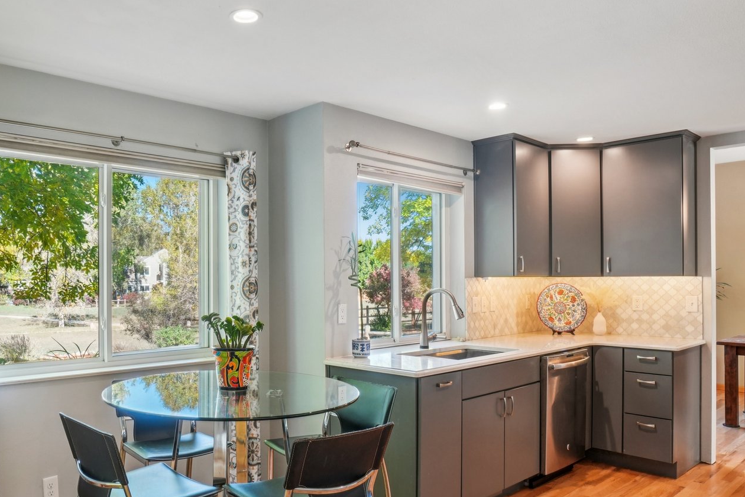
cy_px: 287
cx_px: 263
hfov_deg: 66.3
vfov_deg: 48.1
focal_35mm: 27
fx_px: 555
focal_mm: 11
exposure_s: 1/20
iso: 400
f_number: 8
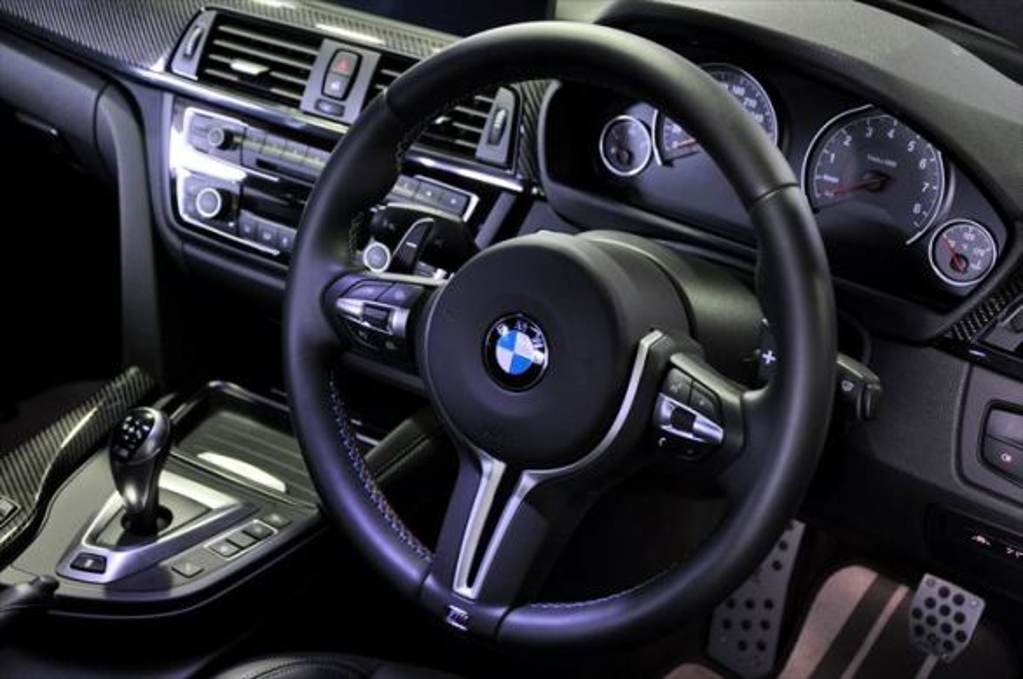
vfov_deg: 22.6
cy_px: 340
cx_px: 512
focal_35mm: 60
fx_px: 1703
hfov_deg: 33.4
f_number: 4.5
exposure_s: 1/13
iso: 800
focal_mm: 40
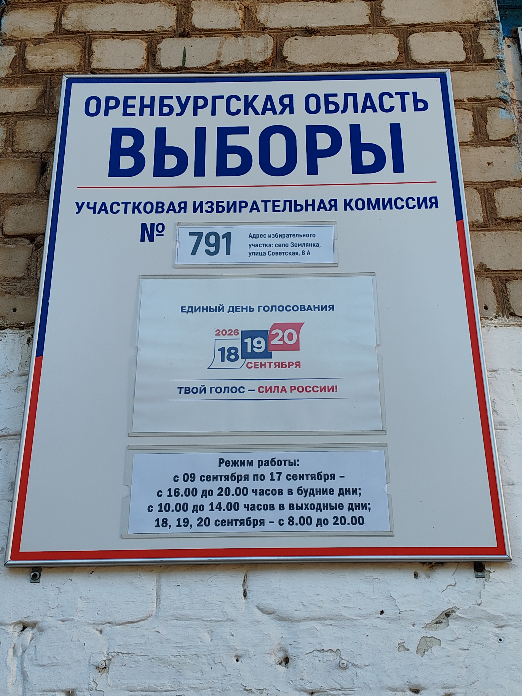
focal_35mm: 43
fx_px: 865
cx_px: 261
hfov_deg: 33.6
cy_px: 348
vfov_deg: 43.9
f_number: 1.9
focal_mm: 6.12
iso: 80
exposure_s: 1/100
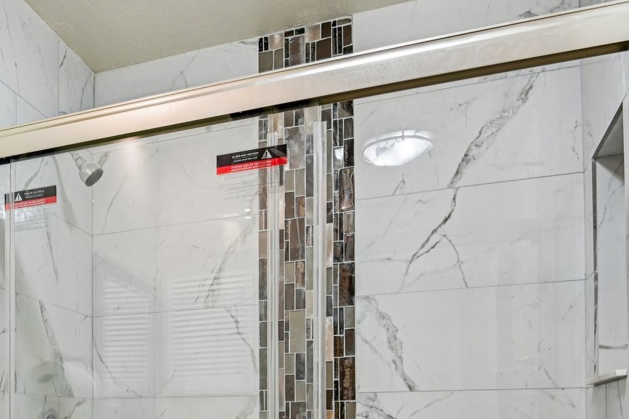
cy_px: 430
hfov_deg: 38.5
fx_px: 786
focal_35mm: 45
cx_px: -7
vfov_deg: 27.9
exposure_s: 1/20
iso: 400
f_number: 8
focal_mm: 19
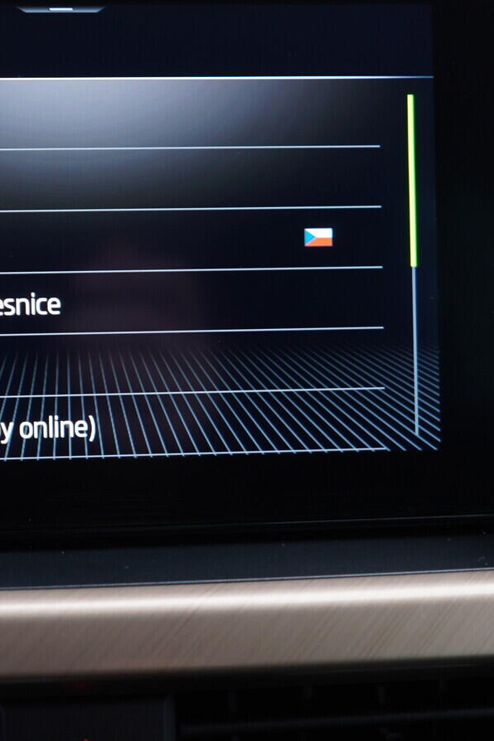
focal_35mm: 58
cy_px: 350
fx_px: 1194
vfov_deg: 34.5
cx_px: 59
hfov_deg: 22.9
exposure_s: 1/40
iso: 160
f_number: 2.8
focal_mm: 24
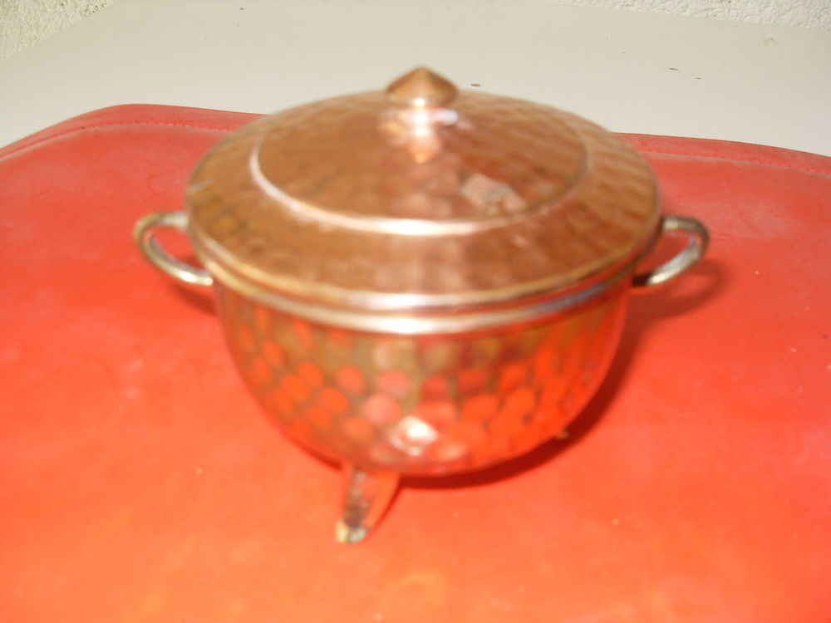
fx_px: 840
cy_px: 312
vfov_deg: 40.7
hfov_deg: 52.6
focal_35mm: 35
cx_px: 416
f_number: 2.8
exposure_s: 1/45
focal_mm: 6.3
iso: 100
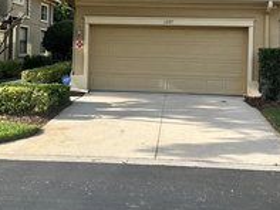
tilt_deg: +3.7
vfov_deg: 27.5
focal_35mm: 52
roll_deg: -0.2
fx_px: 421
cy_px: 44
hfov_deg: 36.8
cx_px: 136
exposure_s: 1/1473
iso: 80
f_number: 1.78
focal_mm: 6.86
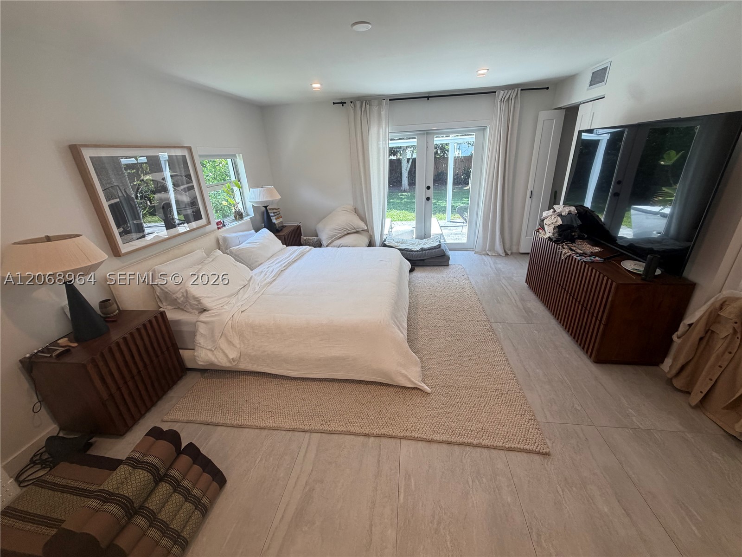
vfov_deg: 85.7
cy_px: 278
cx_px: 371
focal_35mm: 14
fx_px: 300
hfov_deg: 102.1
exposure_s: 1/120
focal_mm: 2.22
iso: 160
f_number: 2.2
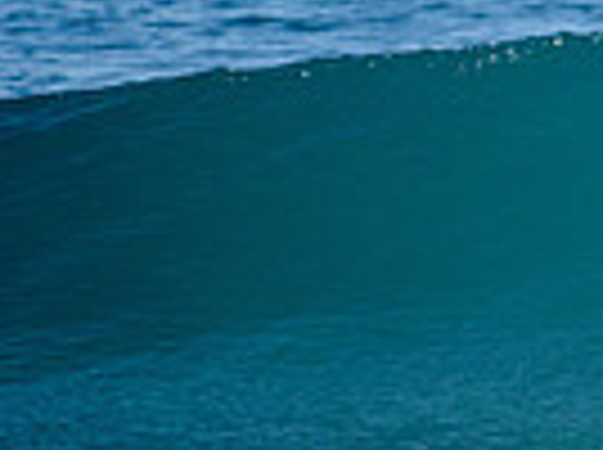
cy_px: 146
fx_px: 36255
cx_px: 1192
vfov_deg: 0.7
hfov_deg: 1.0
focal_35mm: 2085
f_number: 5.6
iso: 180
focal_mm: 500
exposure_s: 1/1600
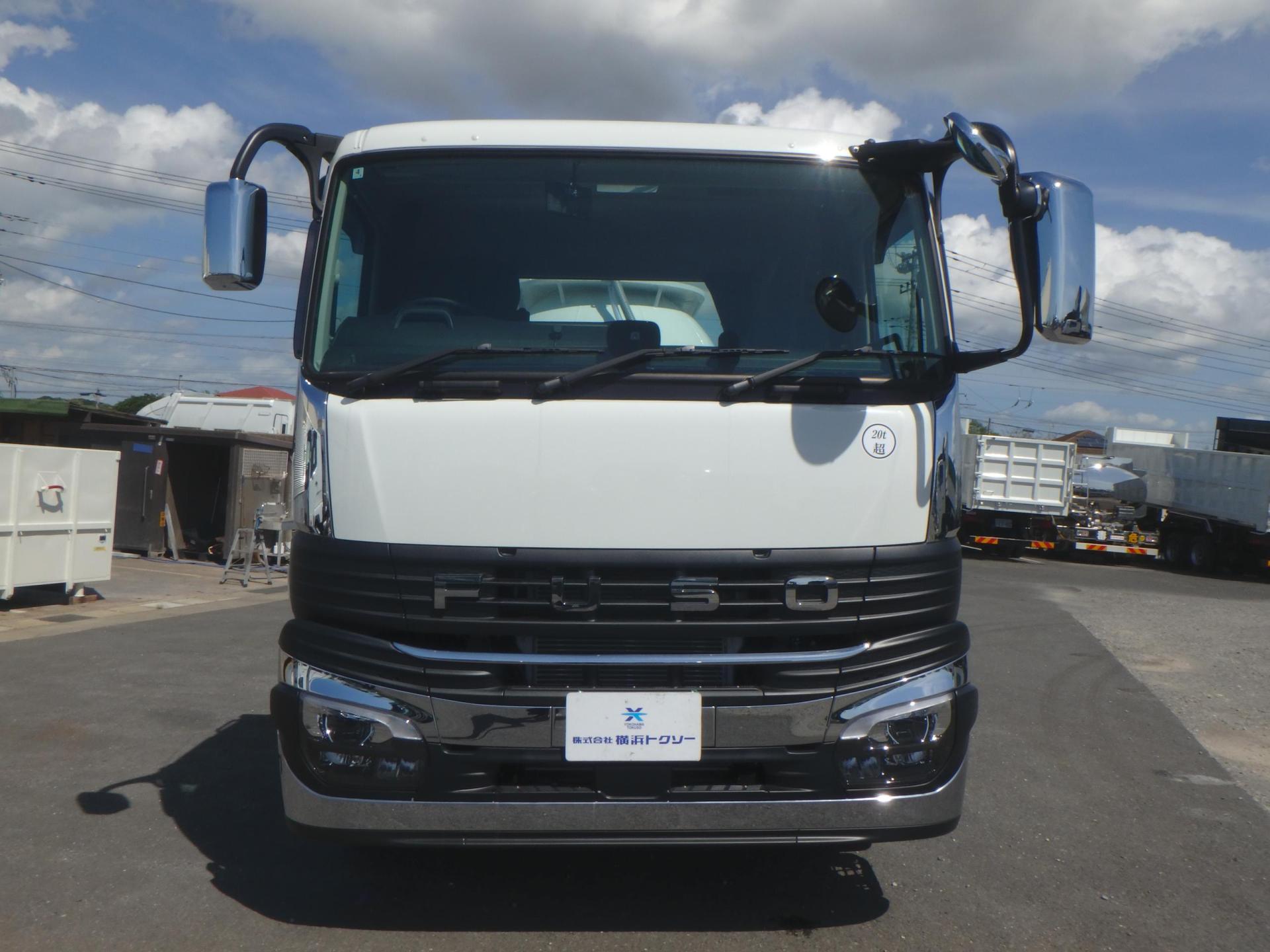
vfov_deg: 48.2
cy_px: 476
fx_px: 1064
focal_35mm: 29
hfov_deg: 61.7
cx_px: 635
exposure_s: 1/500
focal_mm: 5.2
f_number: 7.6
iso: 125
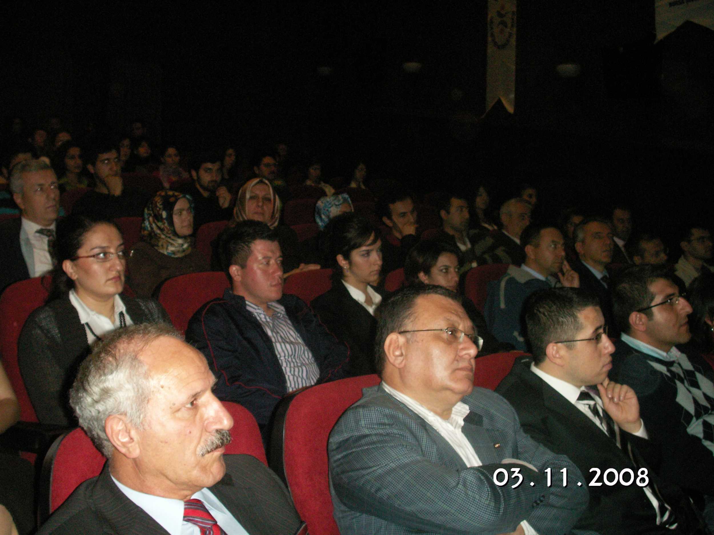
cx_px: 357
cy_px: 268
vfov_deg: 38.7
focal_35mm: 37
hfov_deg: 50.1
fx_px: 763
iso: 160
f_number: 3.5
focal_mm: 7.7
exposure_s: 1/40
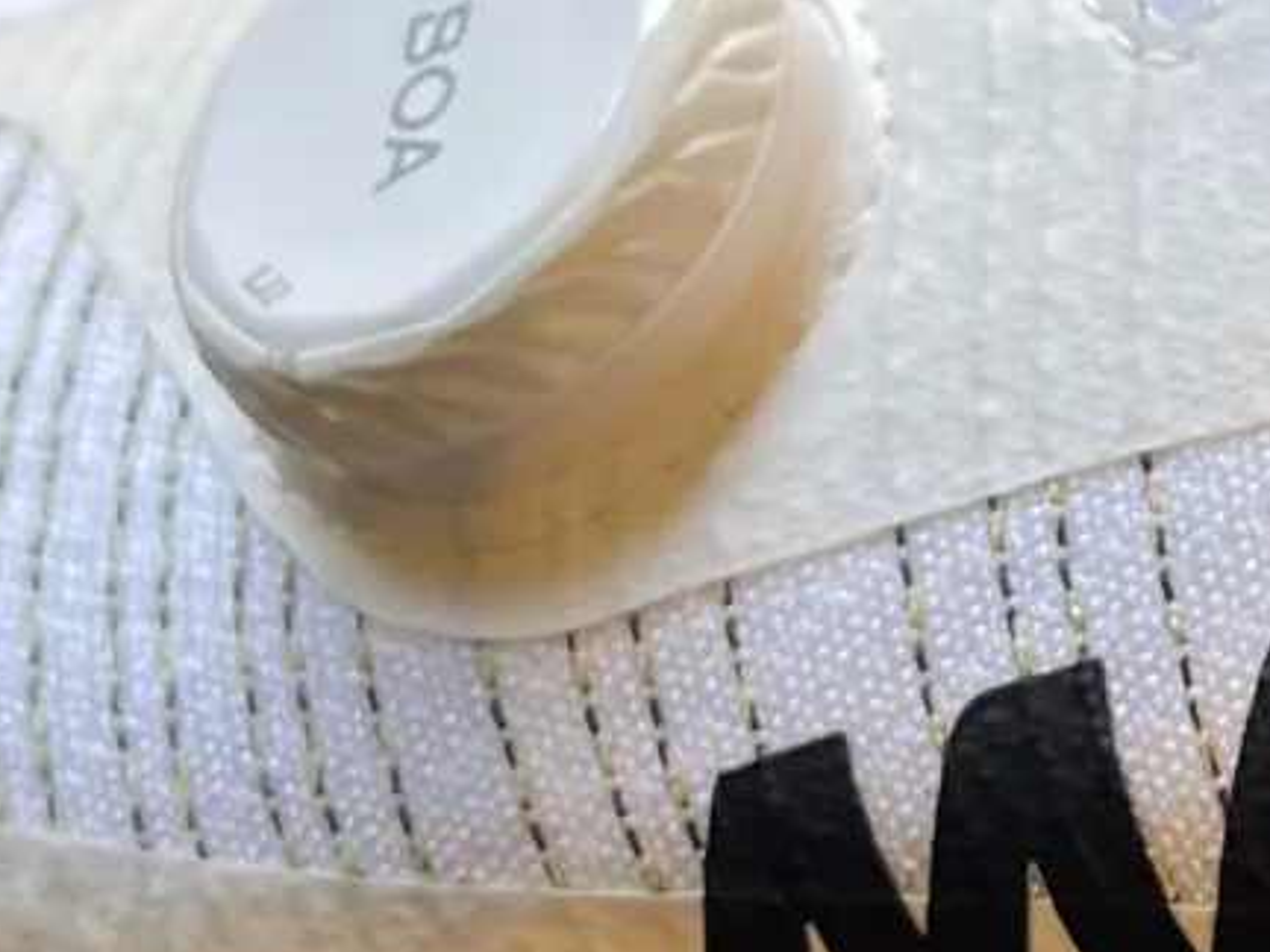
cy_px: -53
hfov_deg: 12.8
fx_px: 5430
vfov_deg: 9.9
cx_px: 1740
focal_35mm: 148
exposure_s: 1/121
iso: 50
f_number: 1.6
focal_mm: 5.1
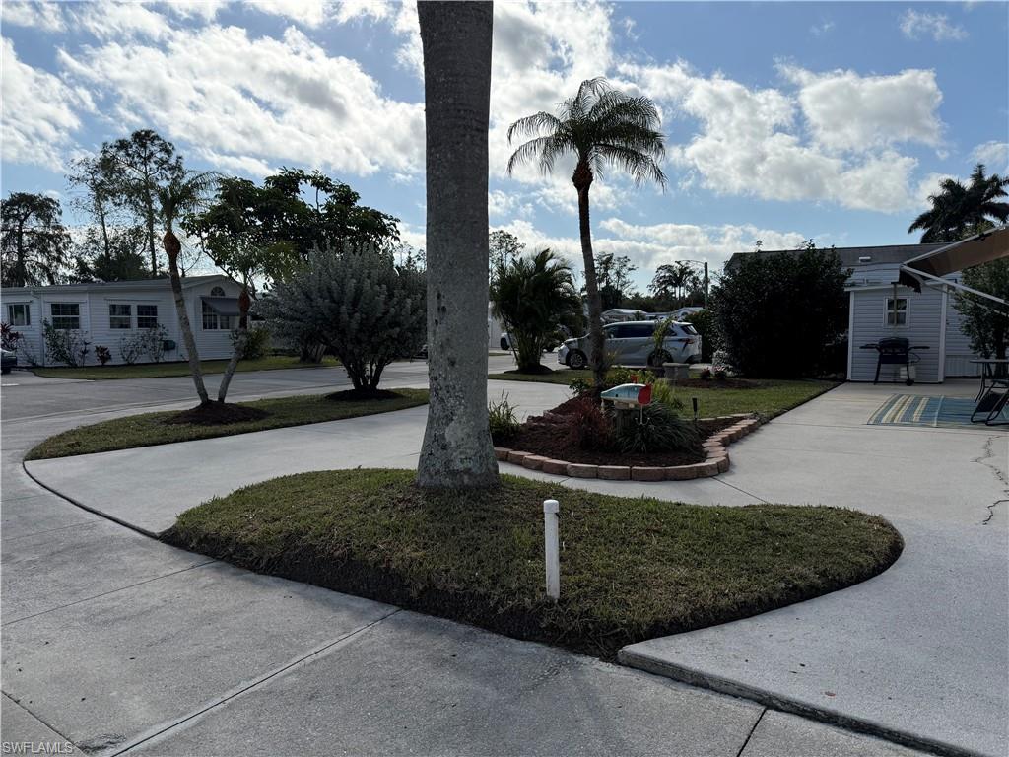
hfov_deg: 71.6
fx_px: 700
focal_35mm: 24
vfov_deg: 56.8
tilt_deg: -5.0
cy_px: 378
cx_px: 504
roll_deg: +0.5
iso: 100
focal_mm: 6.76
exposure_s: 1/11905
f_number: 1.78
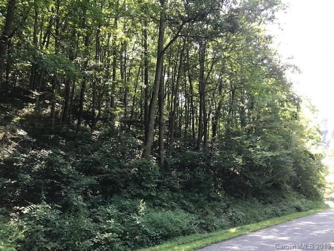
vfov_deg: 49.7
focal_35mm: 28
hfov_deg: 63.4
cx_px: 167
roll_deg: +2.7
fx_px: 270
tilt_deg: +9.6
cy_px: 126
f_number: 1.8
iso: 25
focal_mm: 3.99
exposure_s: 1/60
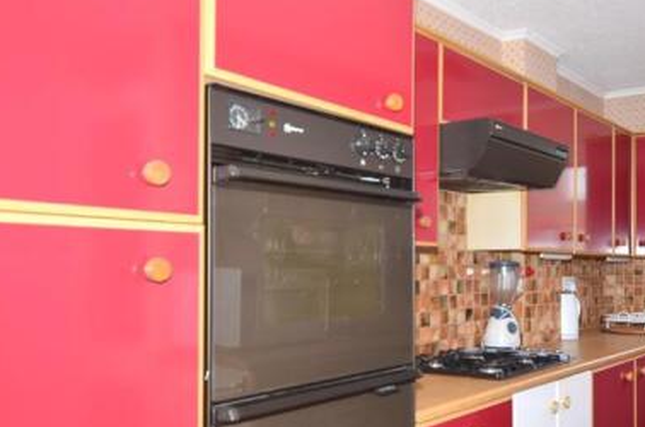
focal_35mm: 34
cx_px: 488
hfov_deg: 53.4
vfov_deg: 38.3
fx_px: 605
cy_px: 289
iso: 200
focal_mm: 13
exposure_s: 1/100
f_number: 5
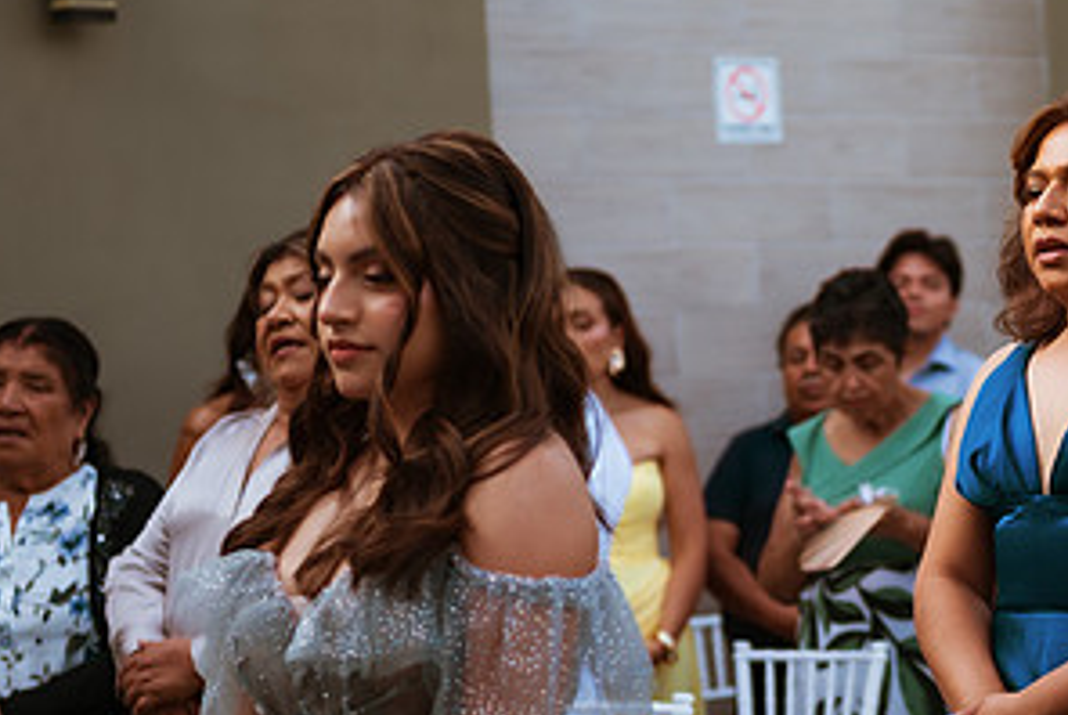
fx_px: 4068
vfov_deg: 10.0
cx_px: 920
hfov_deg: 14.8
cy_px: 442
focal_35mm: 137
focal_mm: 70
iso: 100
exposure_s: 1/1250
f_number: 2.8
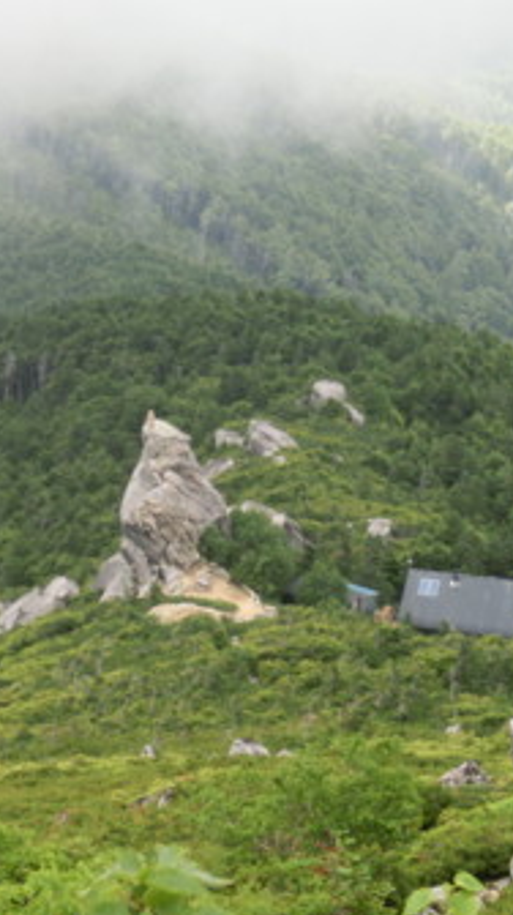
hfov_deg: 8.4
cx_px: 289
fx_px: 3513
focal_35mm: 145
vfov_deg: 14.8
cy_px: 456
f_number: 5.2
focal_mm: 17.45
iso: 160
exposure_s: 1/125
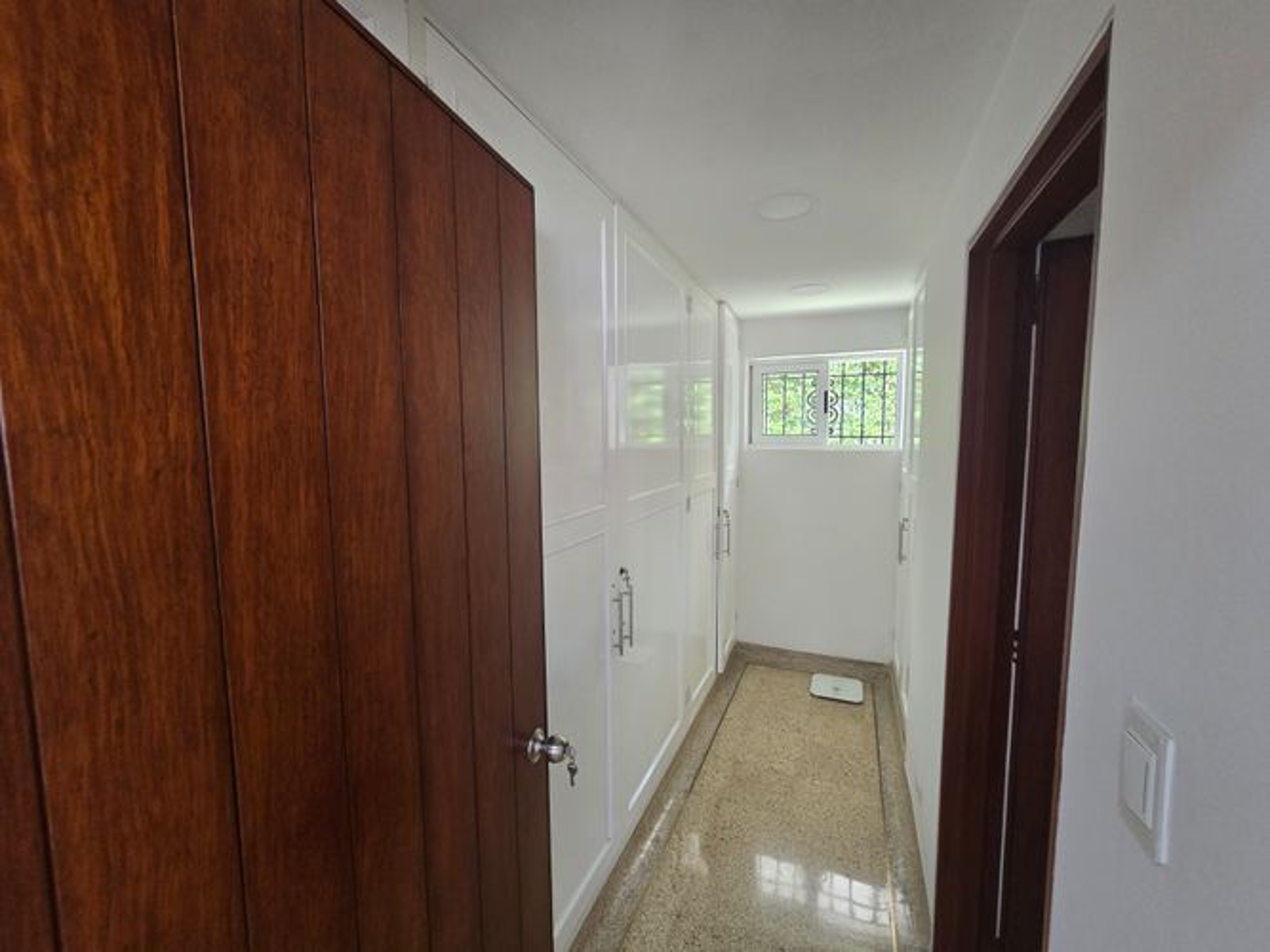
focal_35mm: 13
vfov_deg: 89.9
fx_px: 477
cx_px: 635
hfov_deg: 106.2
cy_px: 476
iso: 400
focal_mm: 2.2
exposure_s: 1/100
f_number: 2.2
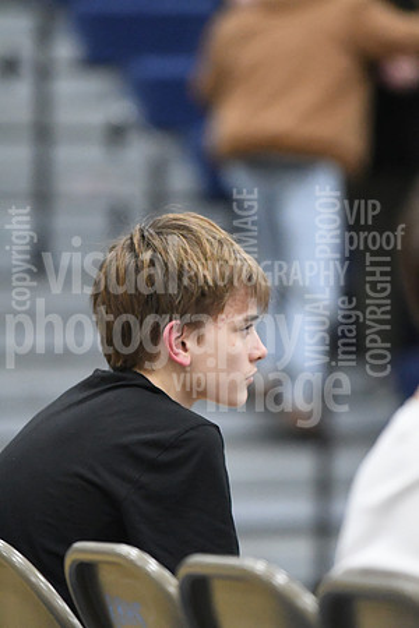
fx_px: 5237
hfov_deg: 4.6
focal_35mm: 300
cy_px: 314
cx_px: 210
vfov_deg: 6.9
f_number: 3.2
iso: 12800
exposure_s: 1/1000
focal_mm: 200
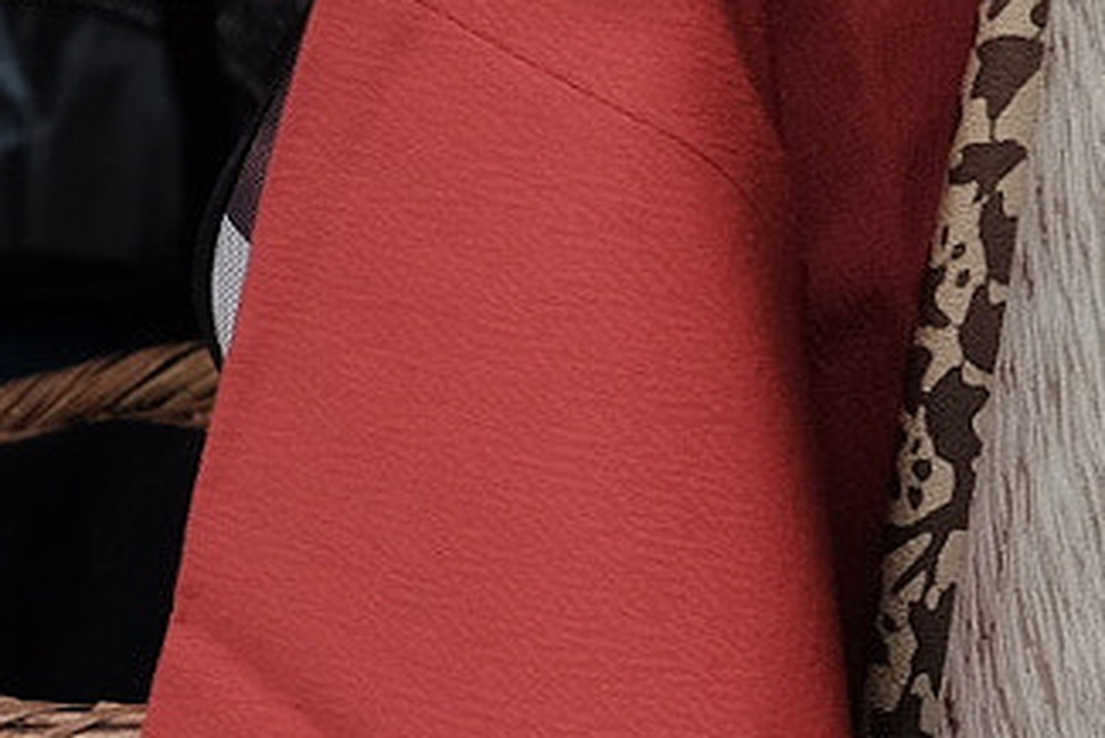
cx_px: 2608
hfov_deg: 7.4
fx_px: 8014
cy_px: 230
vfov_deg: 5.3
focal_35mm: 261
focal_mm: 35
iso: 400
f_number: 5.6
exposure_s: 1/140
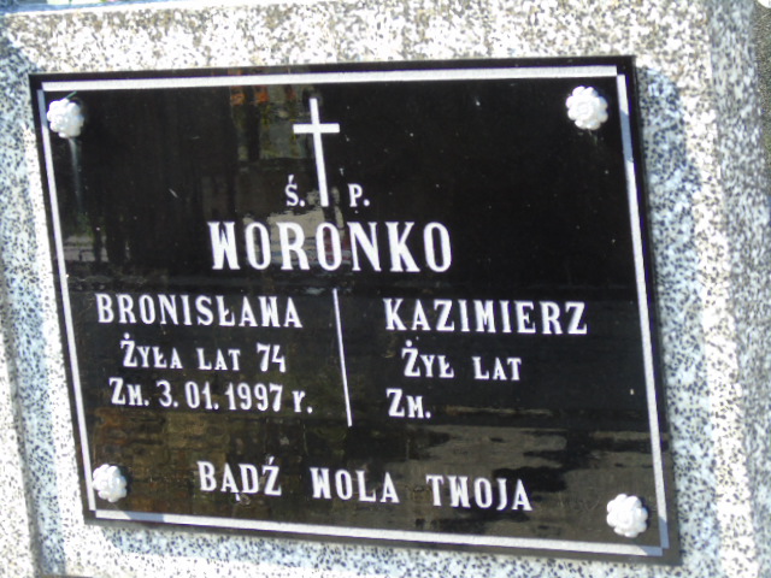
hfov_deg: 13.9
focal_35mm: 142
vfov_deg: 10.4
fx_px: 3163
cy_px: 289
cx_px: 386
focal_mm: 25
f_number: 4.7
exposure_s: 1/125
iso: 200
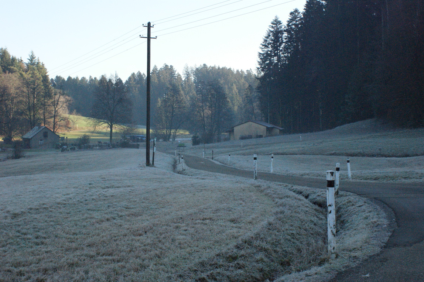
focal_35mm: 52
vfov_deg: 25.7
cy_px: 141
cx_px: 212
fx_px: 618
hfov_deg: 37.9
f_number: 10
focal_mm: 35
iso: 1600
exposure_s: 1/640
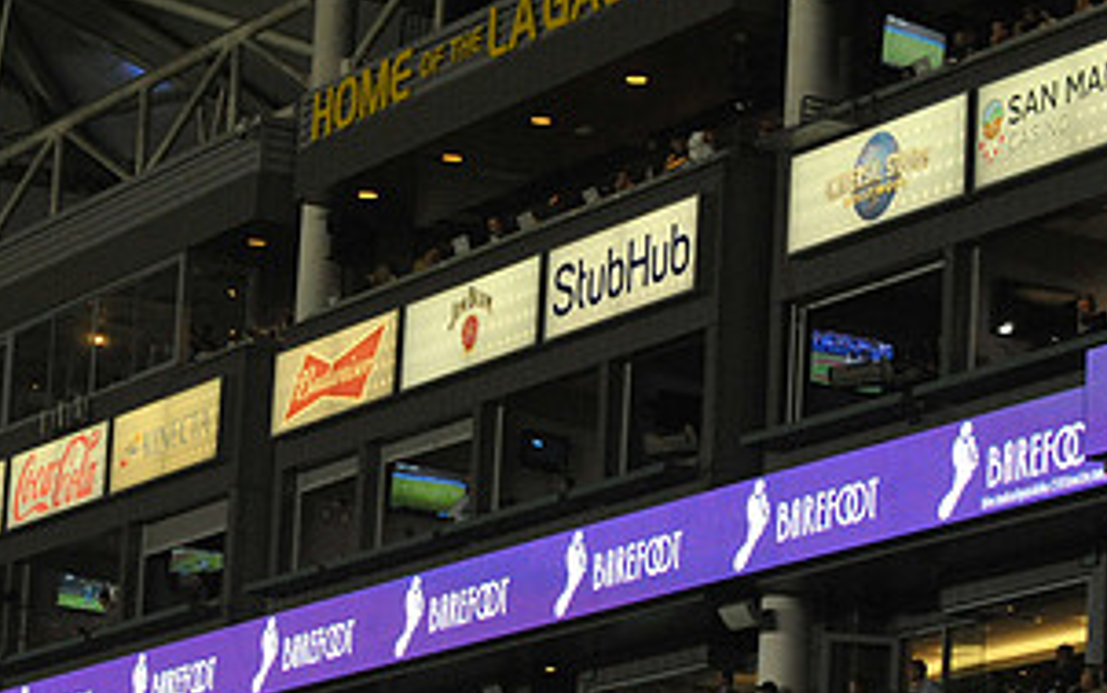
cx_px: 231
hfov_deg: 12.4
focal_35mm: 168
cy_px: 627
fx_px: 5070
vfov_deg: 7.8
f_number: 9
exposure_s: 1/320
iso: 3200
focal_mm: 86
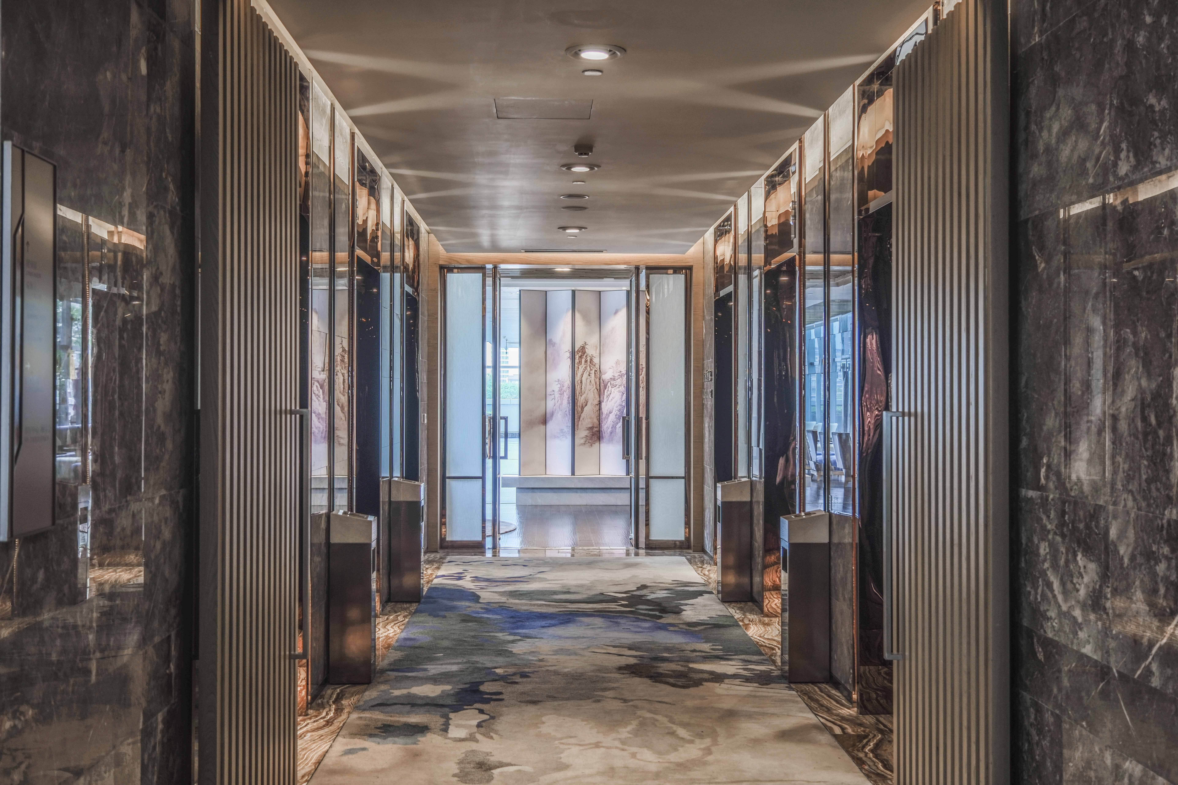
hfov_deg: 51.9
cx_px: 589
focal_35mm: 37
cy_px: 392
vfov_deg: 35.9
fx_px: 1211
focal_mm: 24.7
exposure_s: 1/8
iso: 160
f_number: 4
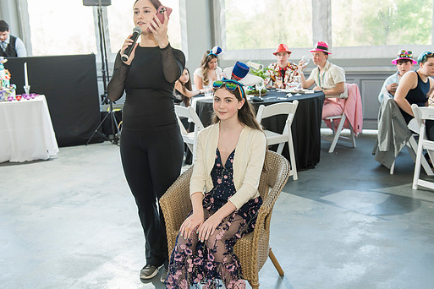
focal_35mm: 43
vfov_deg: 31.2
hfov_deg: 45.4
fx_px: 518
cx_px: 242
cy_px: 137
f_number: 4
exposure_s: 1/160
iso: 500
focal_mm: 38
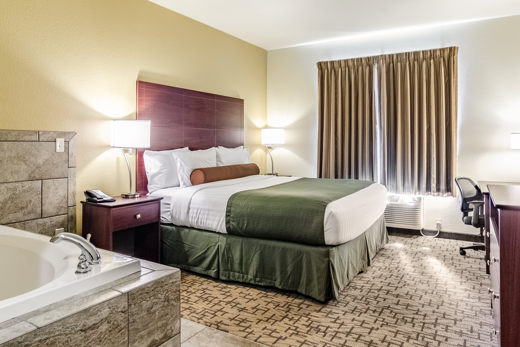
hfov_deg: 73.7
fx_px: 347
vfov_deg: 52.7
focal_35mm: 24
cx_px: 249
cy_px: 137
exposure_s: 1/13
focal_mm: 12
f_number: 8
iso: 400
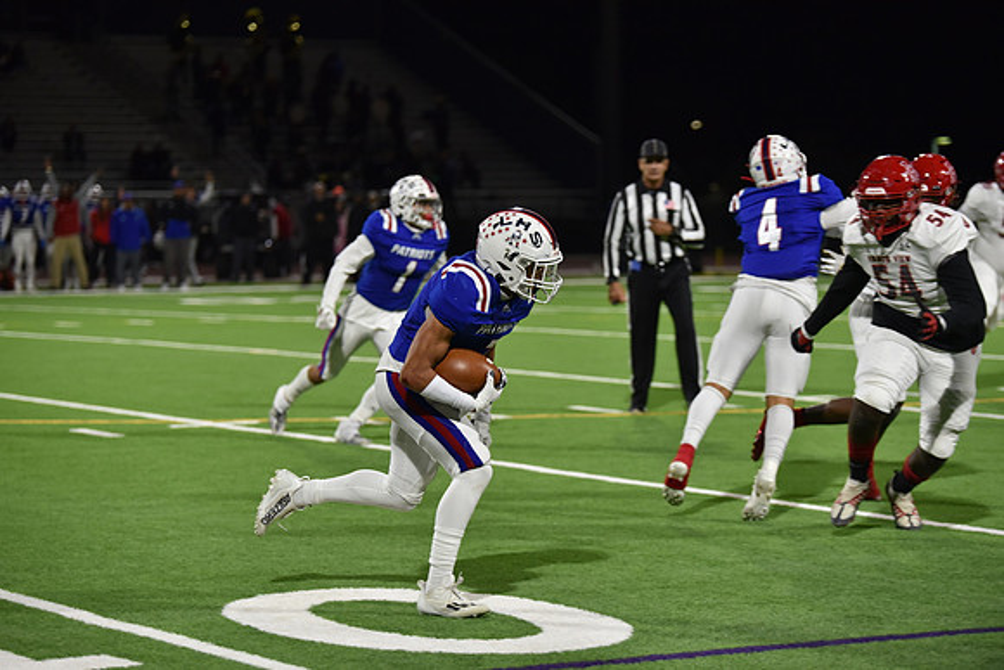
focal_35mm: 122
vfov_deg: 11.2
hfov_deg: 16.8
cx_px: 502
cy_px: 335
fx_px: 3403
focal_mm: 122
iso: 2000
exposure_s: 1/640
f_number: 2.8
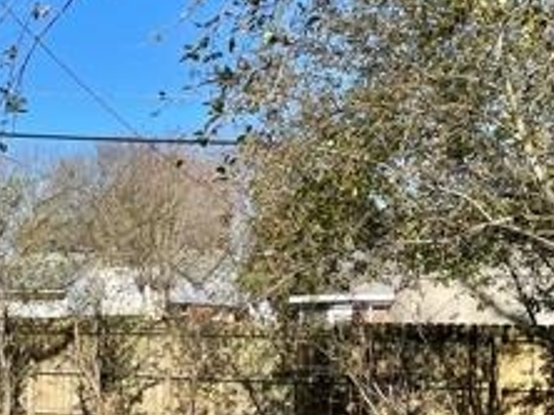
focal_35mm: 75
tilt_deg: -0.9
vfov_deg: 19.4
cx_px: -22
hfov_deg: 24.6
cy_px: 325
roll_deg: -0.7
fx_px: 1199
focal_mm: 5.1
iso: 32
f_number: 1.6
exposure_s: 1/2288
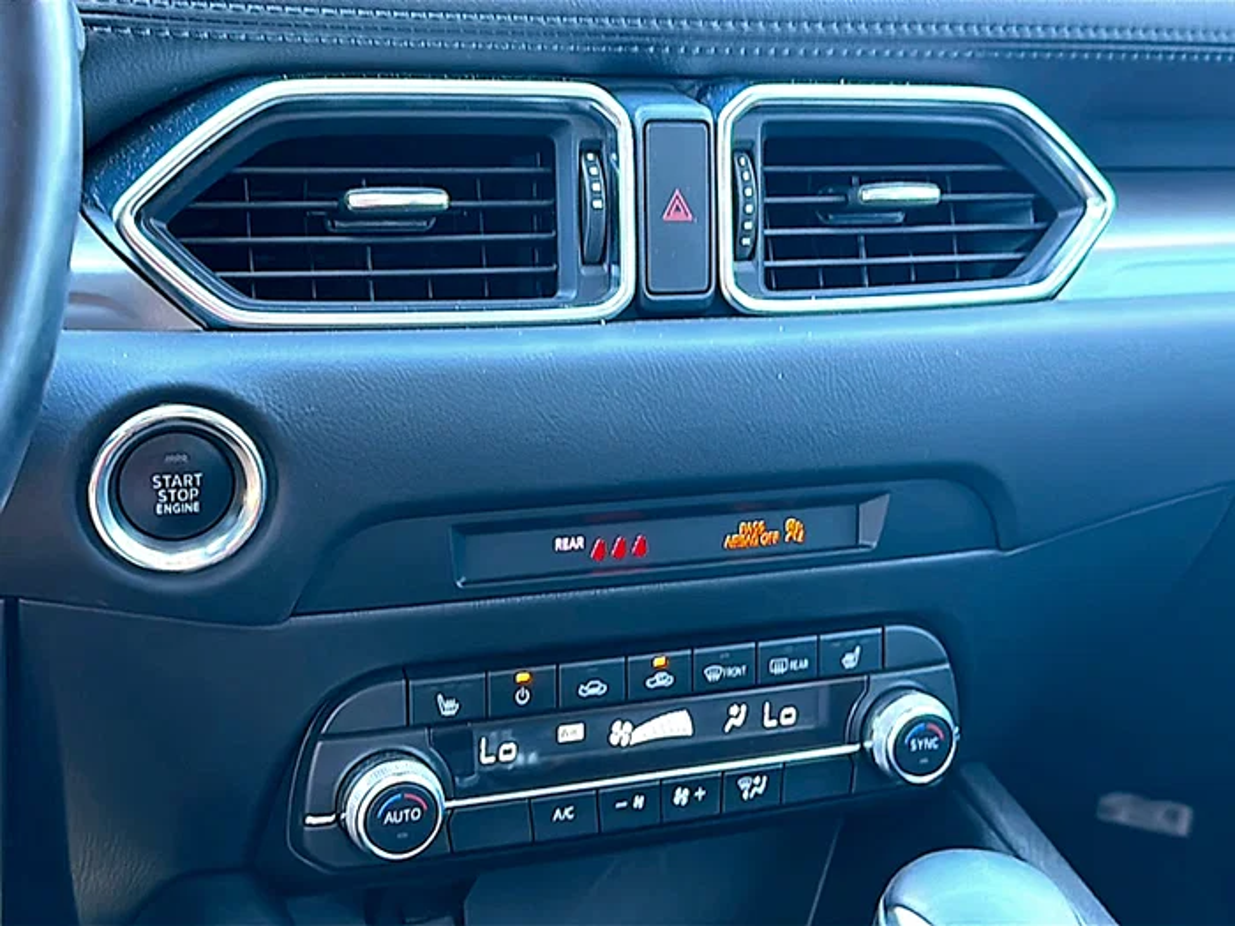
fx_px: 1391
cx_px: 618
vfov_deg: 36.8
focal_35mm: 39
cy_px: 463
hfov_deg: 47.9
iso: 250
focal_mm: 6.86
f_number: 1.78
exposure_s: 1/66
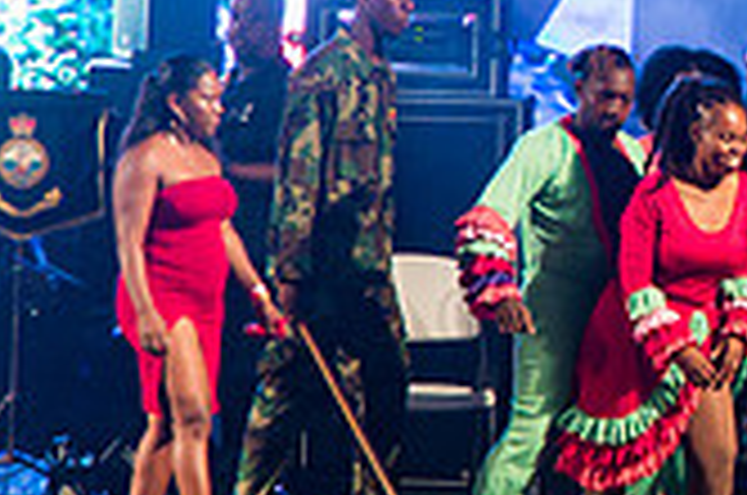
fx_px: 17396
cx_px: 1233
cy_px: -4
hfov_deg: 2.5
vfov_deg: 1.6
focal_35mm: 840
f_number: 5.6
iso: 4000
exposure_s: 1/200
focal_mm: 240
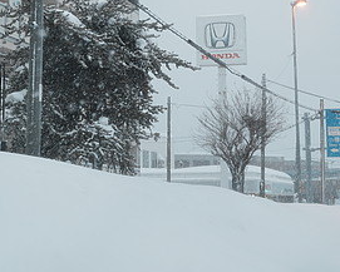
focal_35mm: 110
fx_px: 1109
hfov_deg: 17.4
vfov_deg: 13.8
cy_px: -10
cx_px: 147
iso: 125
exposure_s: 1/80
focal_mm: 40.8
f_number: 3.2
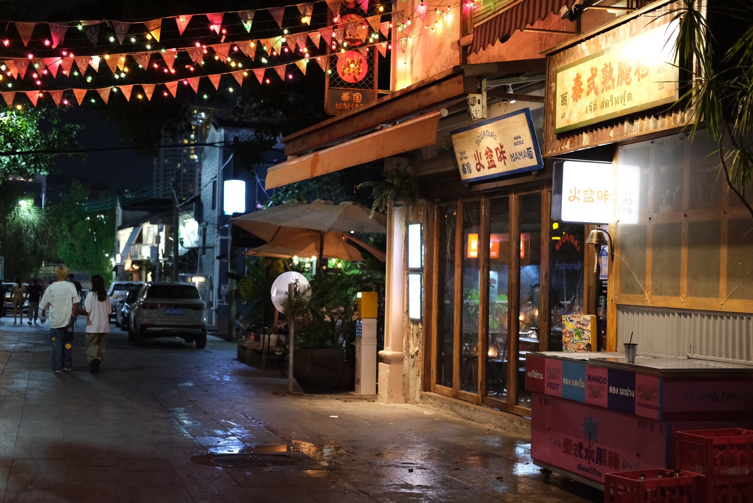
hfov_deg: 37.5
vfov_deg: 25.5
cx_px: 376
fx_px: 1109
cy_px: 252
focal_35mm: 53
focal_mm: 35
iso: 2500
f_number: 2
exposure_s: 1/105
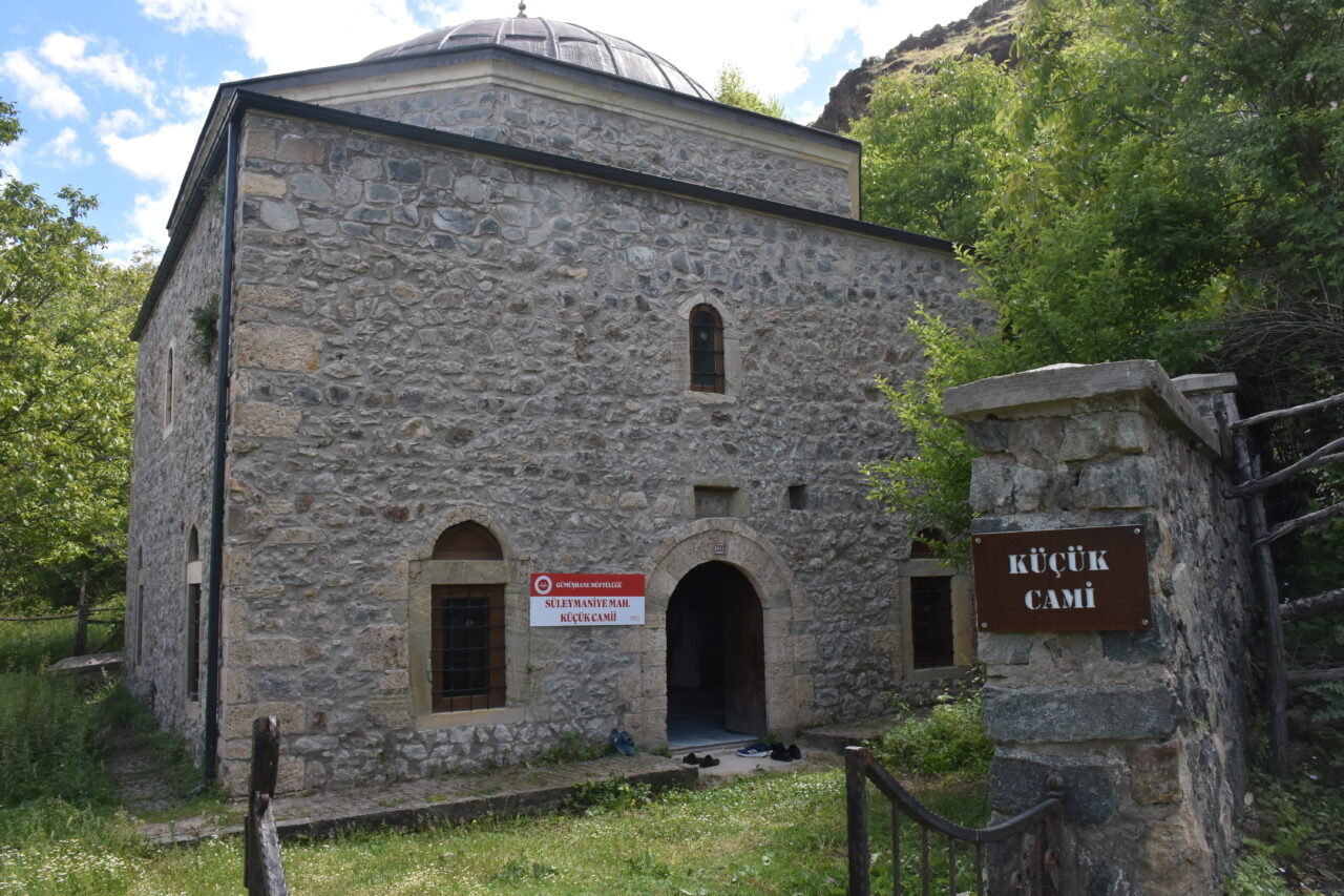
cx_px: 672
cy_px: 448
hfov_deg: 67.4
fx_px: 1008
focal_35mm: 27
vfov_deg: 47.9
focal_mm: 18
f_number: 8
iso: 640
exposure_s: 1/500
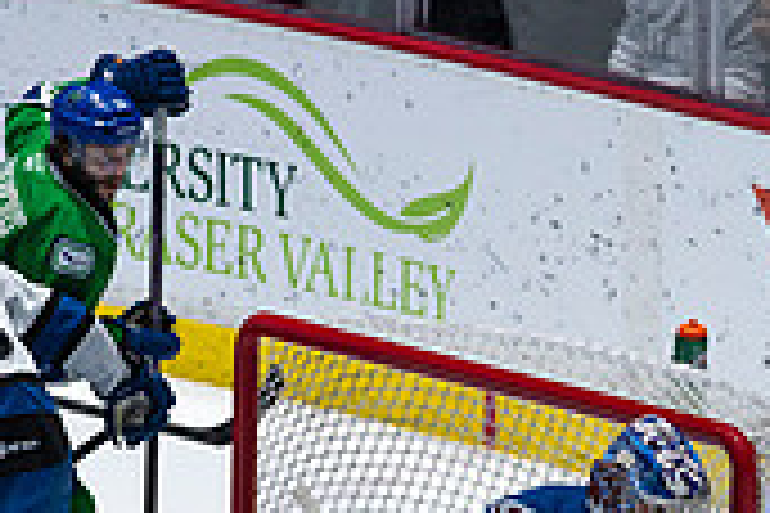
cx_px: 401
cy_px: 664
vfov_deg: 2.0
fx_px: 14543
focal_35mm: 680
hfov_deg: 3.0
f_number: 4
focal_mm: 200
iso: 1000
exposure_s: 1/1000
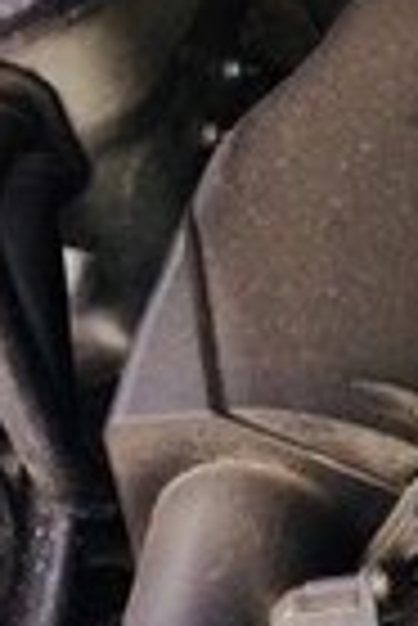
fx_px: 2484
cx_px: 1357
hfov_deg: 7.9
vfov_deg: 14.3
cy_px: 403
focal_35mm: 143
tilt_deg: -46.5
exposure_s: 1/33
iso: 50
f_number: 2.2
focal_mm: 4.15
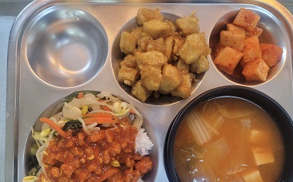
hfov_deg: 64.7
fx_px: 231
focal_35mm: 29
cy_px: 109
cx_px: 152
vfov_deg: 42.9
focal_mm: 7
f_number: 1.8
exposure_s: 1/50
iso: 160
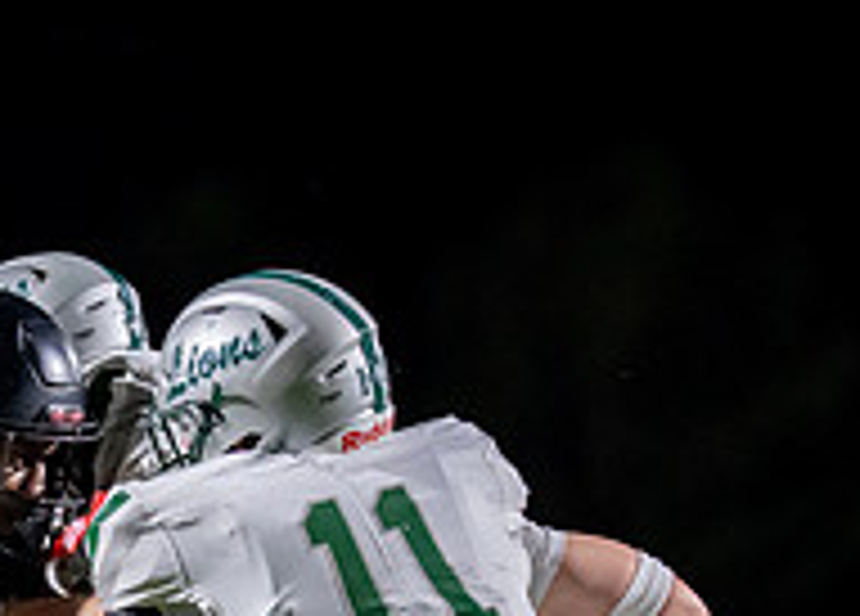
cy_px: 894
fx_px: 18980
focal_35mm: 776
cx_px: -76
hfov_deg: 2.6
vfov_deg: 1.9
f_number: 2.8
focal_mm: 200
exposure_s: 1/1000
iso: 4000
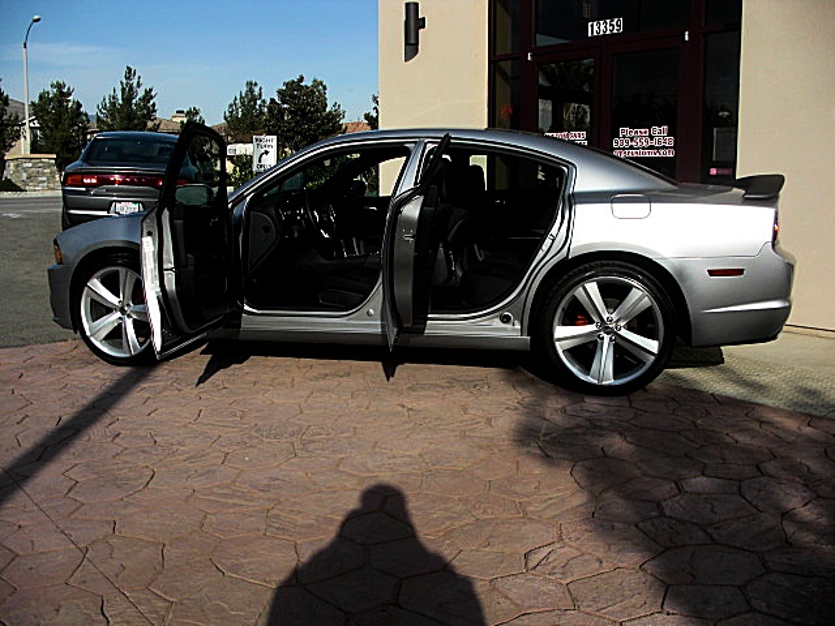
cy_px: 313
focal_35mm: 36
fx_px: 868
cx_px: 418
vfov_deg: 39.7
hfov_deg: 51.4
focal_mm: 6.3
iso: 50
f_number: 7.9
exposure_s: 1/200
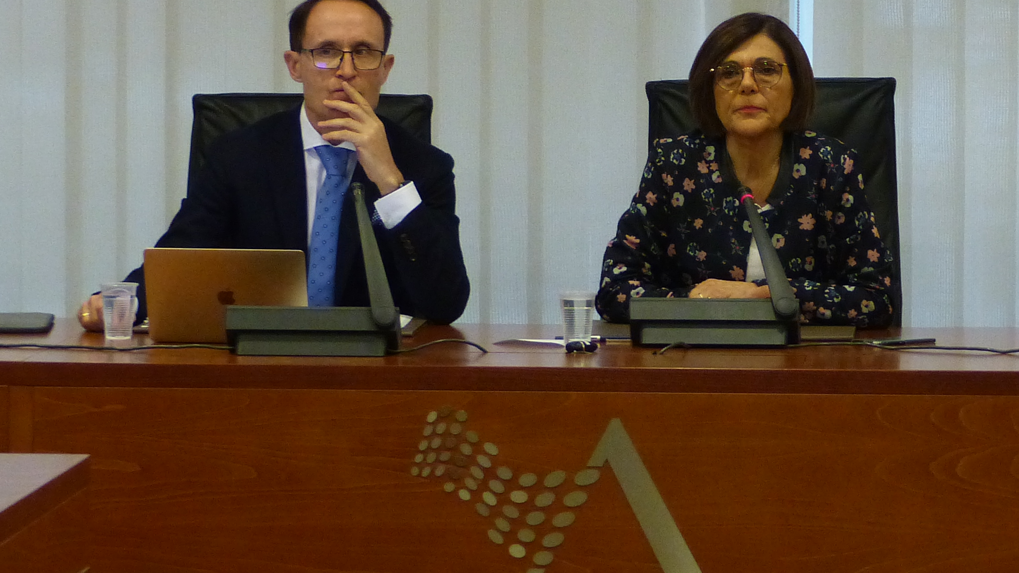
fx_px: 5782
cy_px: 41
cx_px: 630
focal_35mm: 214
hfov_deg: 10.1
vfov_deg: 5.7
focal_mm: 18.7
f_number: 2.8
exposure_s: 1/60
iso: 400
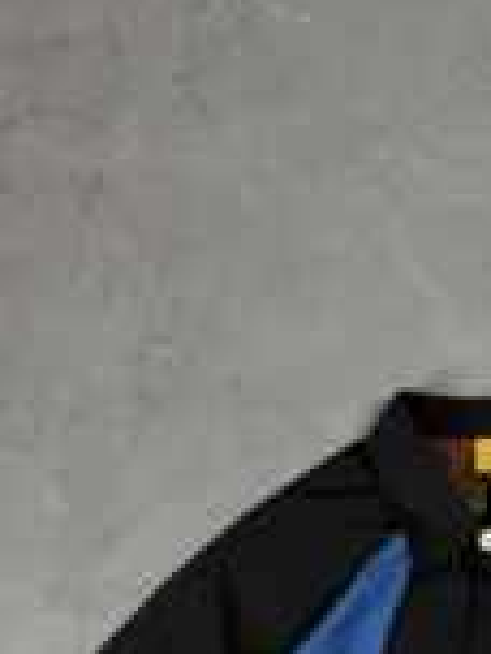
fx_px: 1191
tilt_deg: -85.5
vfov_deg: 27.2
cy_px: 779
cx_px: 474
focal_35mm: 63
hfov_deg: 22.5
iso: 125
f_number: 1.78
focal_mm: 6.76
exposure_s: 1/60
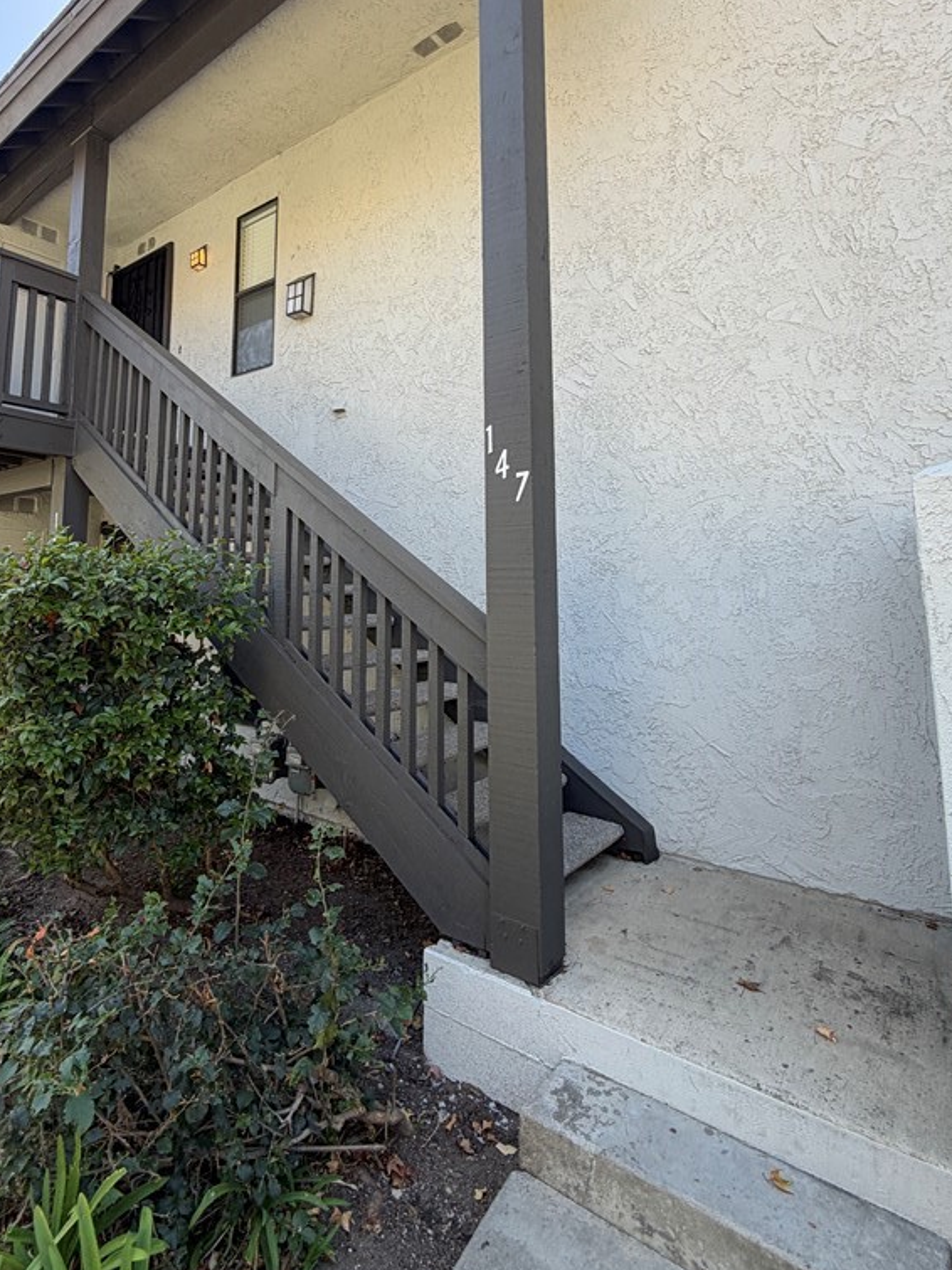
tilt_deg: +7.9
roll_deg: +1.8
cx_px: 345
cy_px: 508
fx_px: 697
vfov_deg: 83.6
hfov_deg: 67.4
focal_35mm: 19
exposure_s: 1/200
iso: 40
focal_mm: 2.22
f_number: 2.2
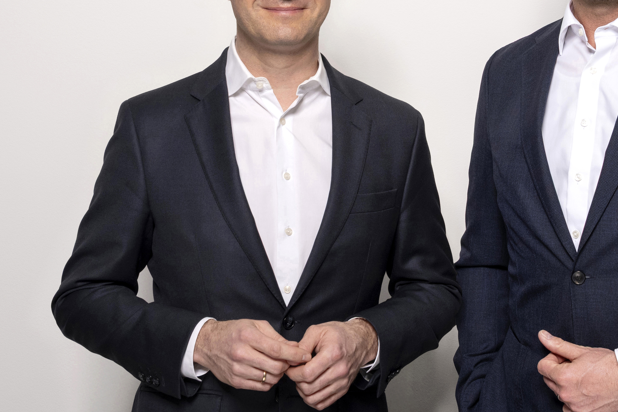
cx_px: 387
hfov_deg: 25.0
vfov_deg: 16.8
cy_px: 162
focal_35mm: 81
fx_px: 1390
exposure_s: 1/160
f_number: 8
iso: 400
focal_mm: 29
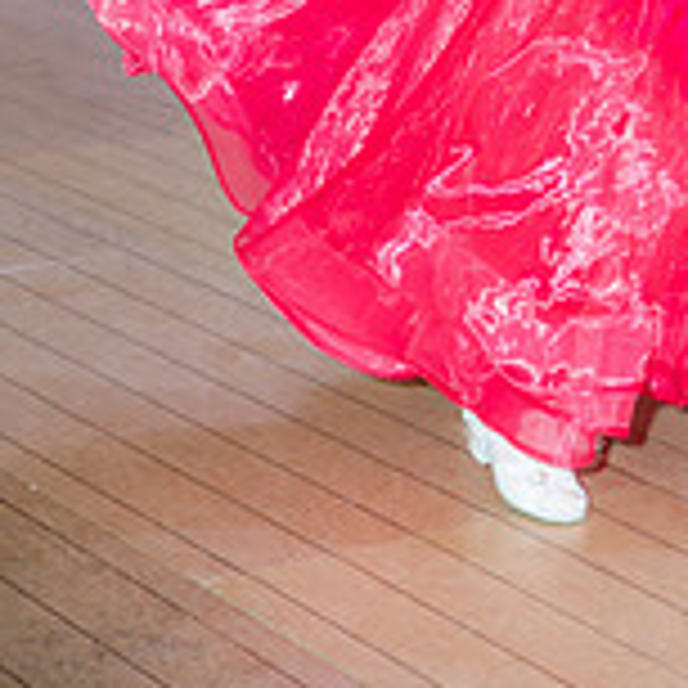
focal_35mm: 155
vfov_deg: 11.0
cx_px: 654
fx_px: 3485
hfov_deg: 11.2
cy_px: -256
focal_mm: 62
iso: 320
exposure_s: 1/250
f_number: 2.8
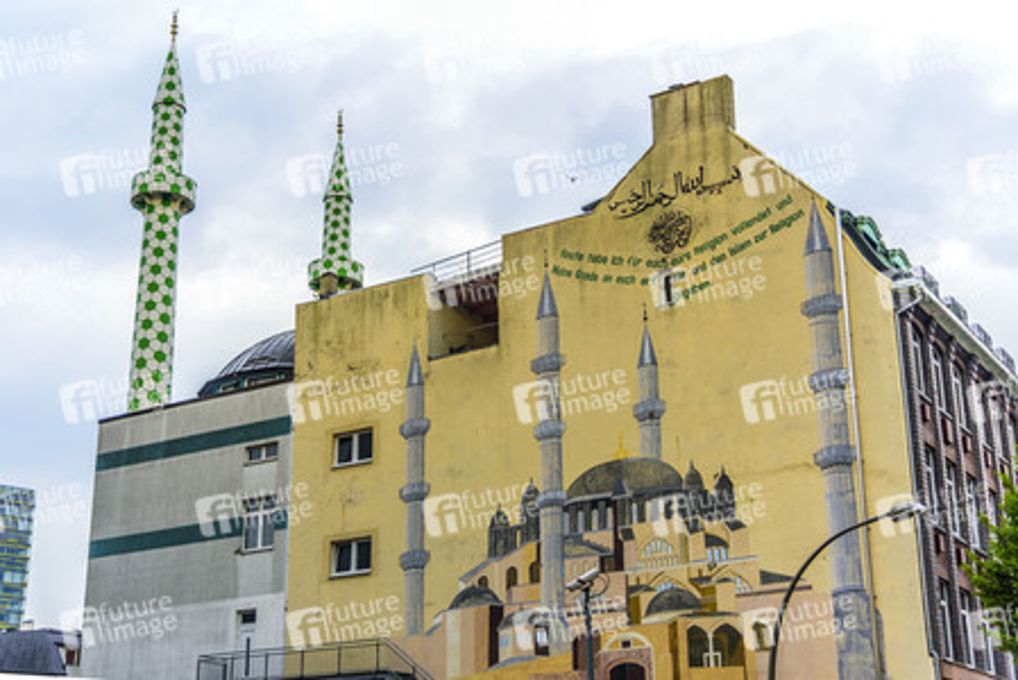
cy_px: 340
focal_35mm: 48
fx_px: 1358
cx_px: 509
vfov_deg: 28.1
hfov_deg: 41.1
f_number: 4
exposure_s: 1/40
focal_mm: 48
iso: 200
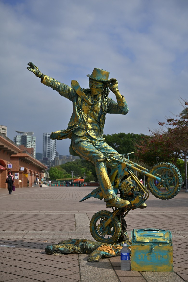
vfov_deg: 39.6
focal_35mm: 50
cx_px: 94
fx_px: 392
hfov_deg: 27.0
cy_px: 141
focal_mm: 50
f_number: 5.6
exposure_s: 1/2000
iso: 100
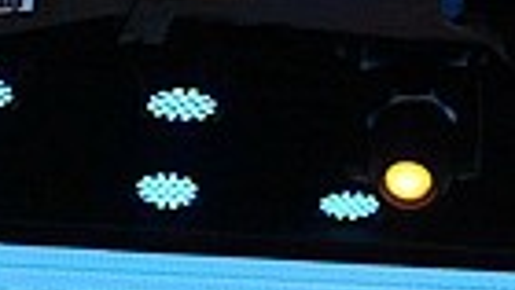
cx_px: 438
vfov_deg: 5.1
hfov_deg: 9.5
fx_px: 3102
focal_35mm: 227
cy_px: 857
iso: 560
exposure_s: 1/500
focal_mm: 38
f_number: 4
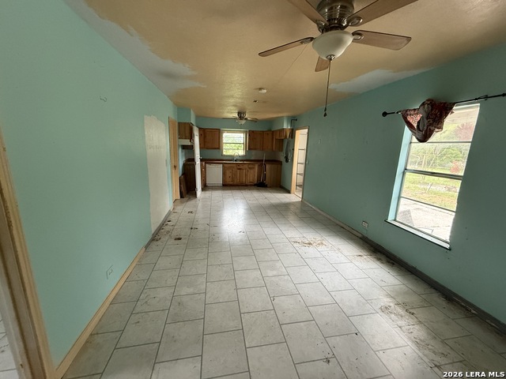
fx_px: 205
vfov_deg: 85.7
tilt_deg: -11.6
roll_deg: -1.1
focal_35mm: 14
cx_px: 253
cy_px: 190
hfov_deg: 102.1
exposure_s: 1/60
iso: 500
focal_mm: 2.22
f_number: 2.2
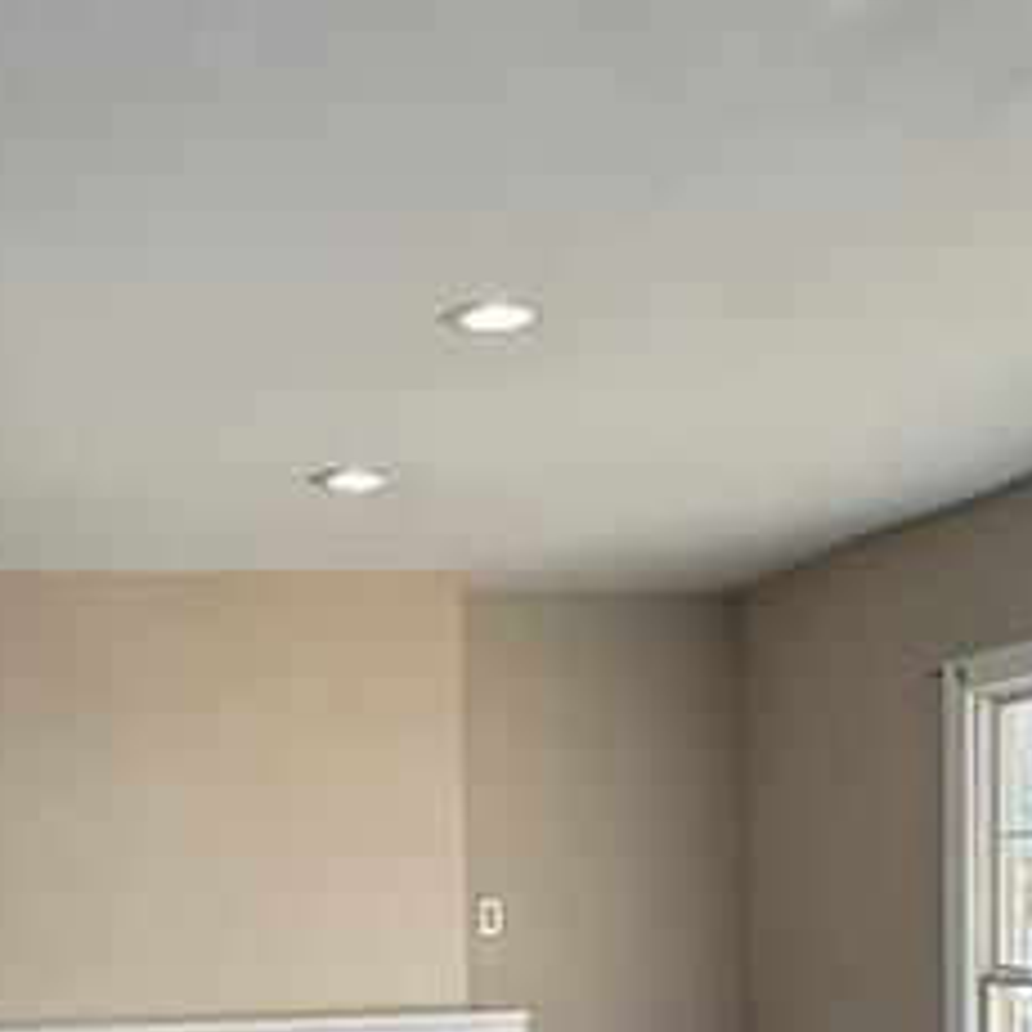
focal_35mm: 55
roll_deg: +1.7
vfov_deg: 29.3
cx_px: 256
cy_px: 1001
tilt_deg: -2.4
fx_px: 1855
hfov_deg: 30.6
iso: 100
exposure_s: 1/120
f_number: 2.2
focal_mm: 2.22
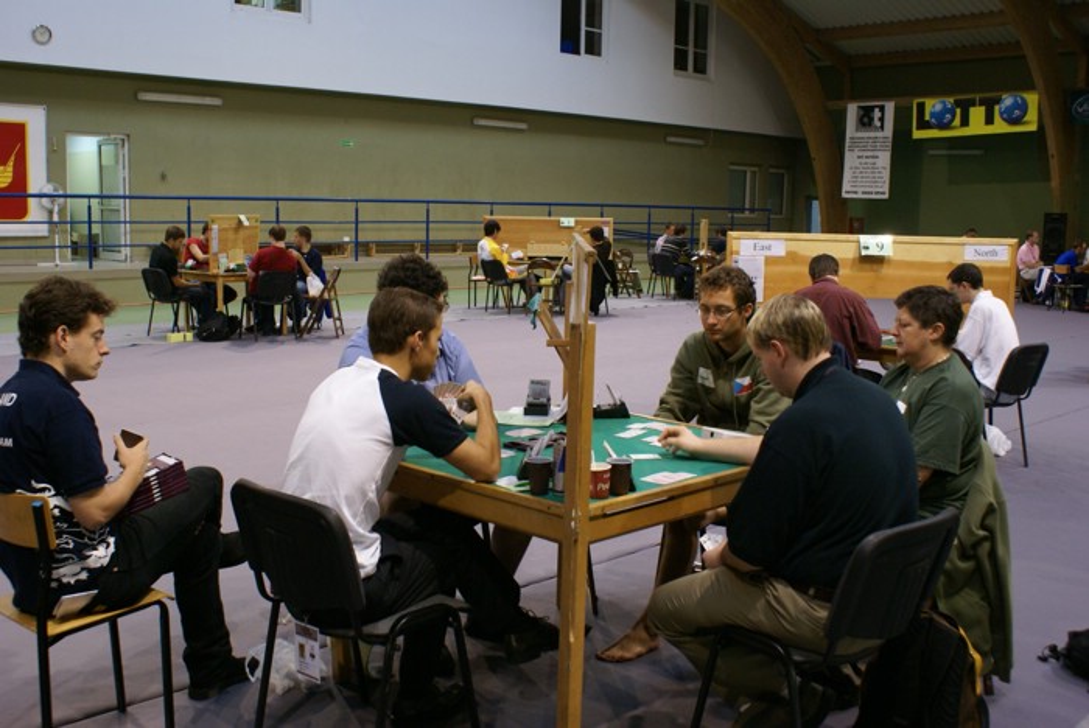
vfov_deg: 36.9
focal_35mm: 36
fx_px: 1090
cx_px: 544
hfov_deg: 53.1
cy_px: 364
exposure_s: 1/25
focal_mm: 24
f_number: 5.6
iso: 400
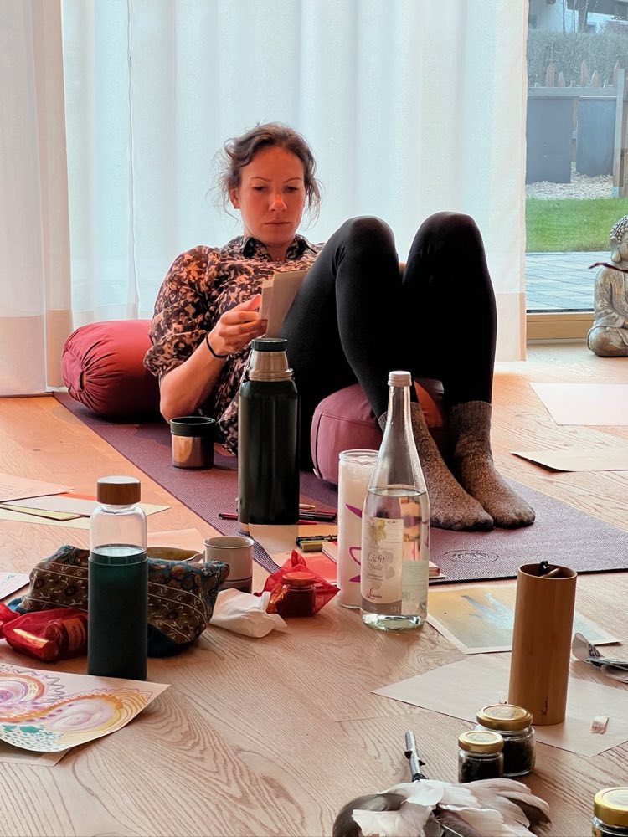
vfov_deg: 25.3
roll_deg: -0.5
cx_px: 314
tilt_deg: -8.9
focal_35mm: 77
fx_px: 1863
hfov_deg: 19.1
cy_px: 418
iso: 200
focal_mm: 9
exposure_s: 1/91
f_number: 2.8
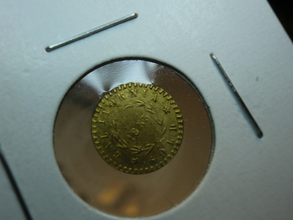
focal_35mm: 31
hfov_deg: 58.3
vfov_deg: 45.5
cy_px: 110
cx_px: 146
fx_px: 262
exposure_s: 1/160
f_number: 2.8
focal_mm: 5.58
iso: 64
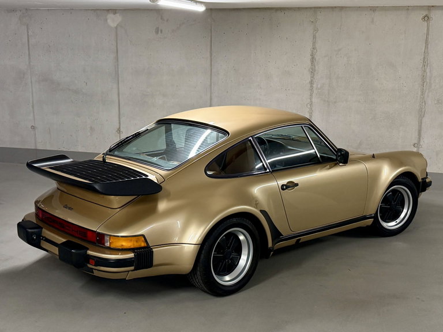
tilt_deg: -13.3
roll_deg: +0.5
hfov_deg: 71.6
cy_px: 166
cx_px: 222
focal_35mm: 24
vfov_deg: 56.8
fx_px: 307
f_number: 1.78
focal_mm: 6.76
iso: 320
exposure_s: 1/100
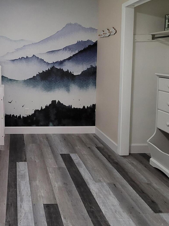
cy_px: 71
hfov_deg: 48.1
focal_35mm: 25
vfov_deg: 67.1
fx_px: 163
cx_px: 11
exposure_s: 1/60
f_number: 2.2
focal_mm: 2.2
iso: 250
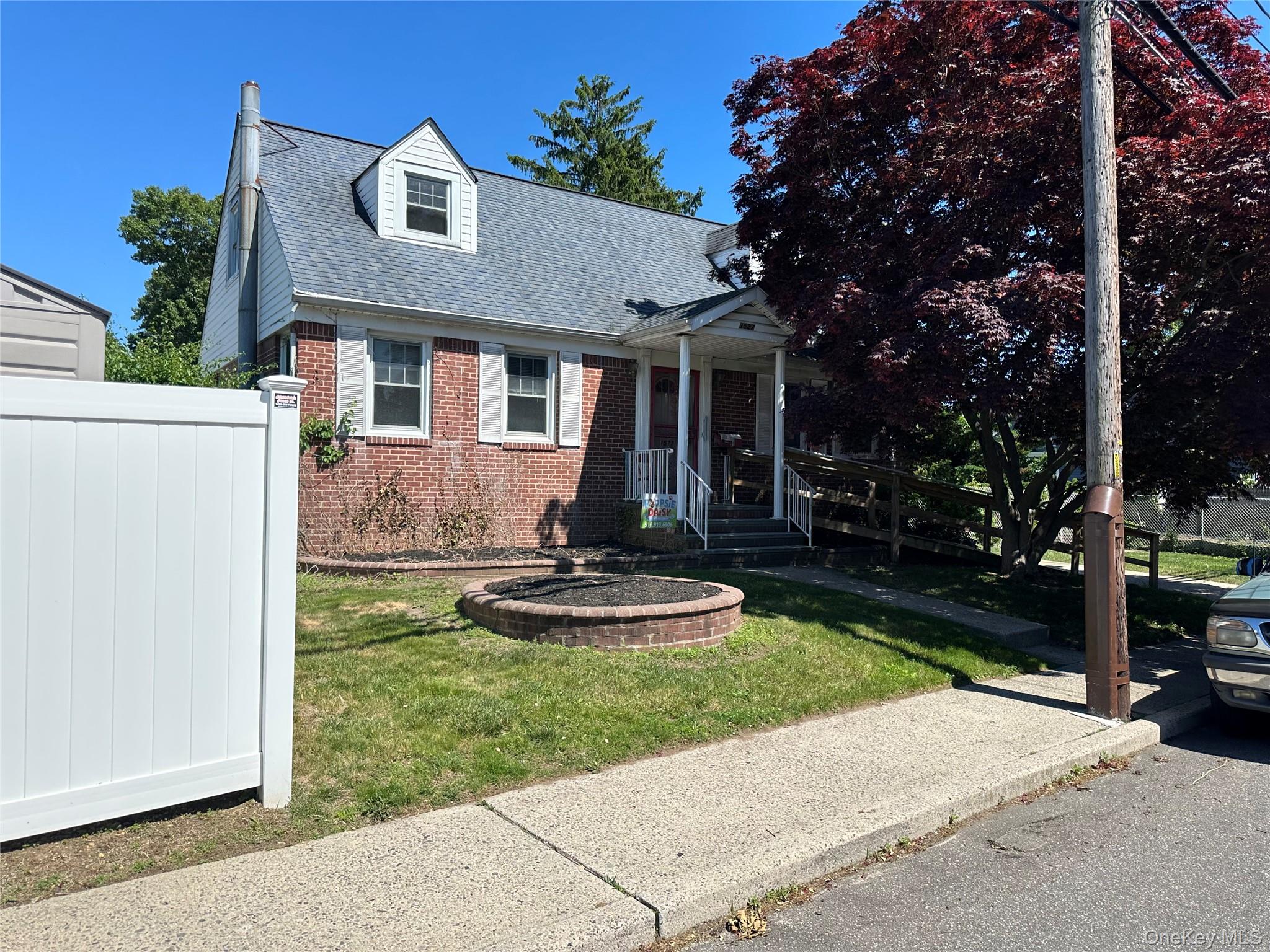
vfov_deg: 56.8
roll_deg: -0.9
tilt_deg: +0.7
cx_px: 635
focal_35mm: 24
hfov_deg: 71.6
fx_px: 881
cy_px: 476
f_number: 1.78
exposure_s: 1/4184
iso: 80
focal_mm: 6.86
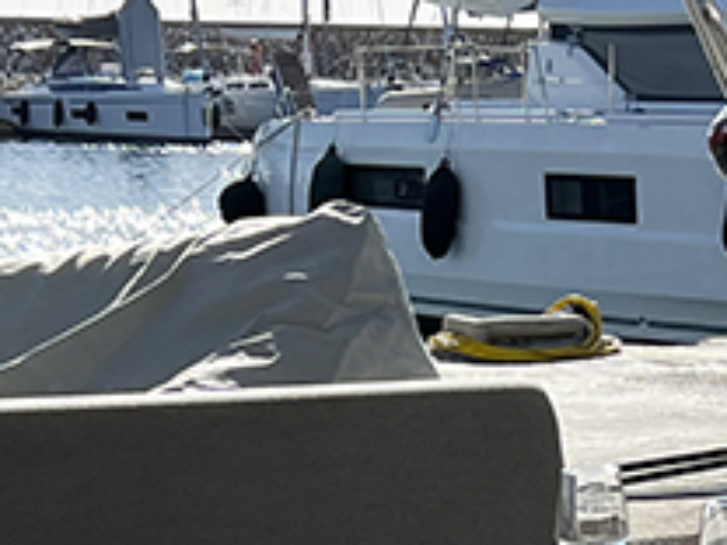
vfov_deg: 9.8
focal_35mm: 142
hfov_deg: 13.8
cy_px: 1017
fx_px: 2982
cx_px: 549
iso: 50
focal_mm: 5.7
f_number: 1.5
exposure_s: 1/3571
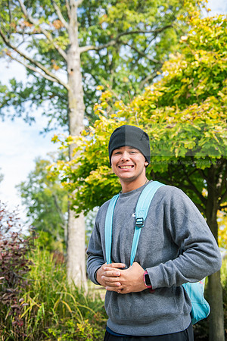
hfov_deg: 35.1
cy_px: 170
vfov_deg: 50.7
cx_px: 114
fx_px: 359
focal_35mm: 38
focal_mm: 38
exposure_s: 1/500
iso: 160
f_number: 3.2
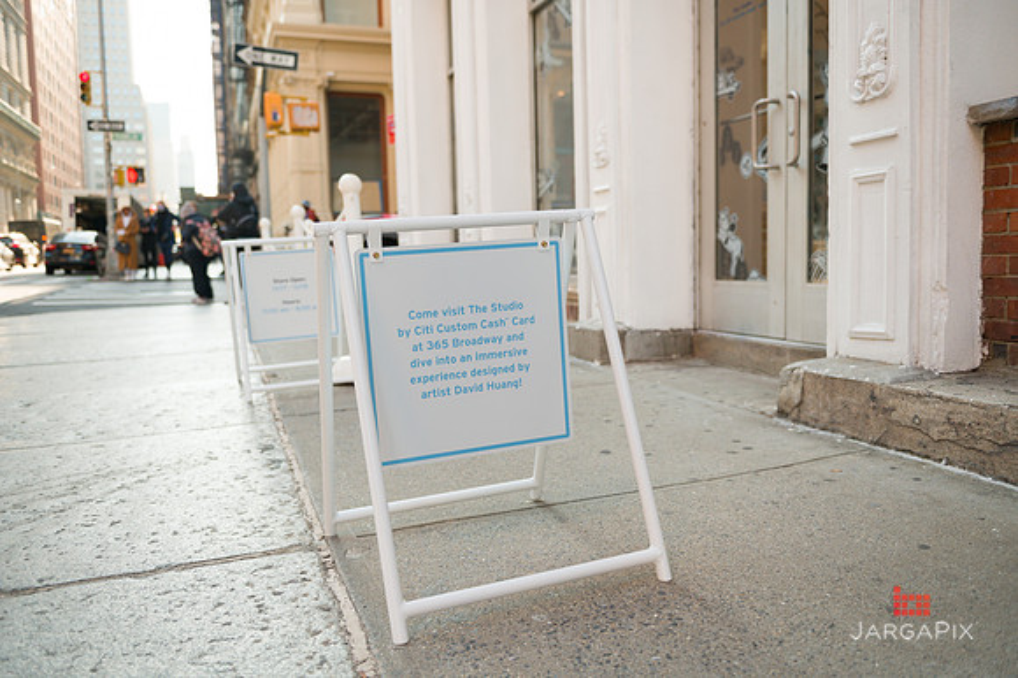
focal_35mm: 31
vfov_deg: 42.3
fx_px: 876
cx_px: 509
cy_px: 339
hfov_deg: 60.3
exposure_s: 1/1250
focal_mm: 31
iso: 640
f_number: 3.5
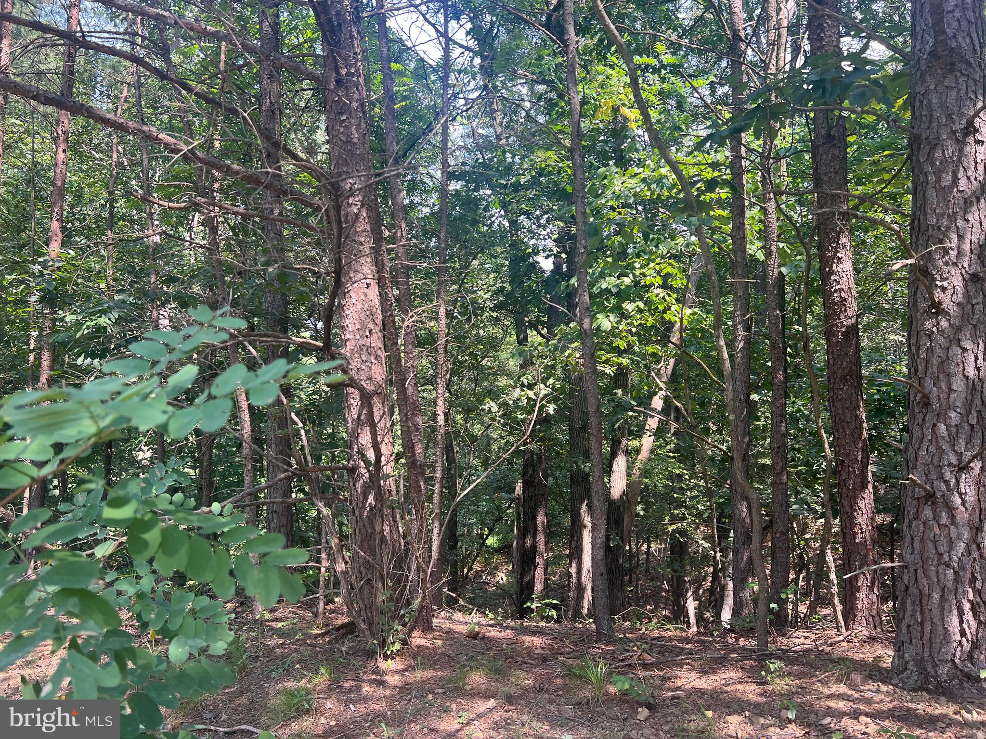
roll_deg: -4.6
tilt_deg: +3.3
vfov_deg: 53.1
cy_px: 370
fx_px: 741
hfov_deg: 67.3
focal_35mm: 26
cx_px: 493
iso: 40
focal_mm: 5.7
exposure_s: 1/234
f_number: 1.5
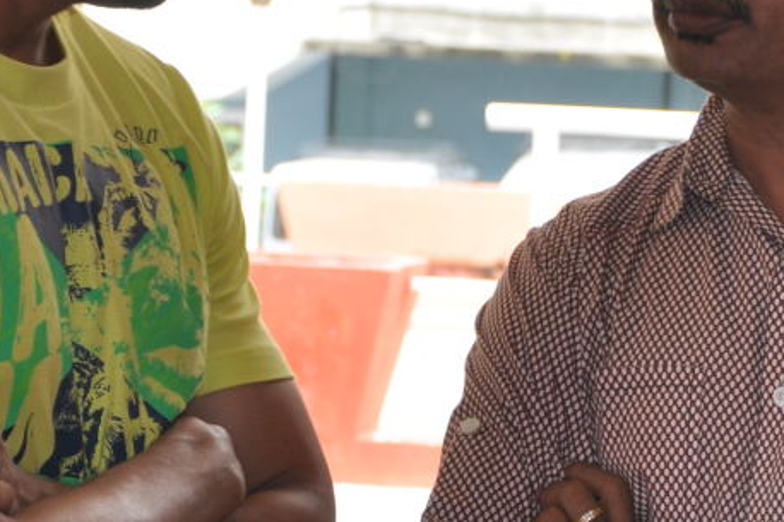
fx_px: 3875
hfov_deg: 11.5
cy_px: 323
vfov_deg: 7.7
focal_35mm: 178
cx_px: 674
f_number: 4.5
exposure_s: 1/100
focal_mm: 34
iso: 250
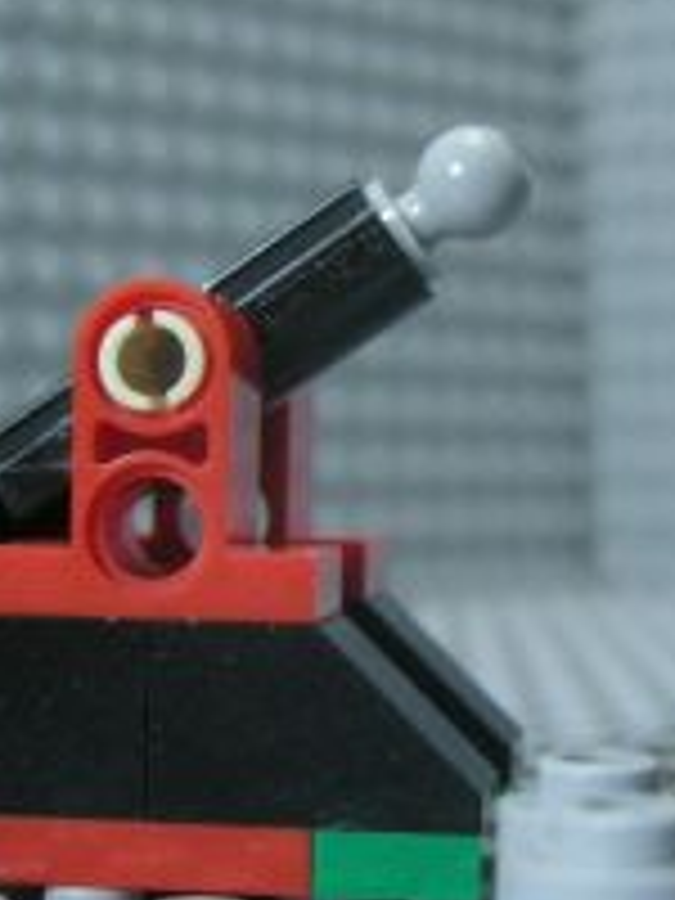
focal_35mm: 92
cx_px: 634
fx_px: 2392
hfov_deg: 15.8
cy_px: 544
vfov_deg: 21.3
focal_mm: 7.5
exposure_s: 1/45.3
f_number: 2.7
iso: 400
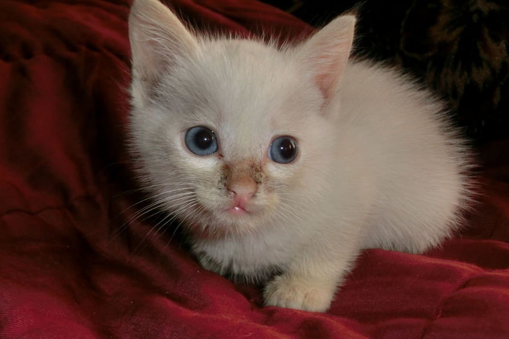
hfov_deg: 54.5
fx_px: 495
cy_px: 172
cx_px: 253
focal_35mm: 35
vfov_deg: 37.8
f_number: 3.7
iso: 125
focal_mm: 5.93
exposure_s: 1/30
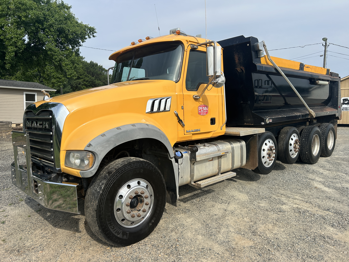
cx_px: 174
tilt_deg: -4.9
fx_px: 262
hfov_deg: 67.3
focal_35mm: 26
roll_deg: -1.0
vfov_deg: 53.1
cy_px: 131
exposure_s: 1/3704
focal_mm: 5.7
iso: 50
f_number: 1.5
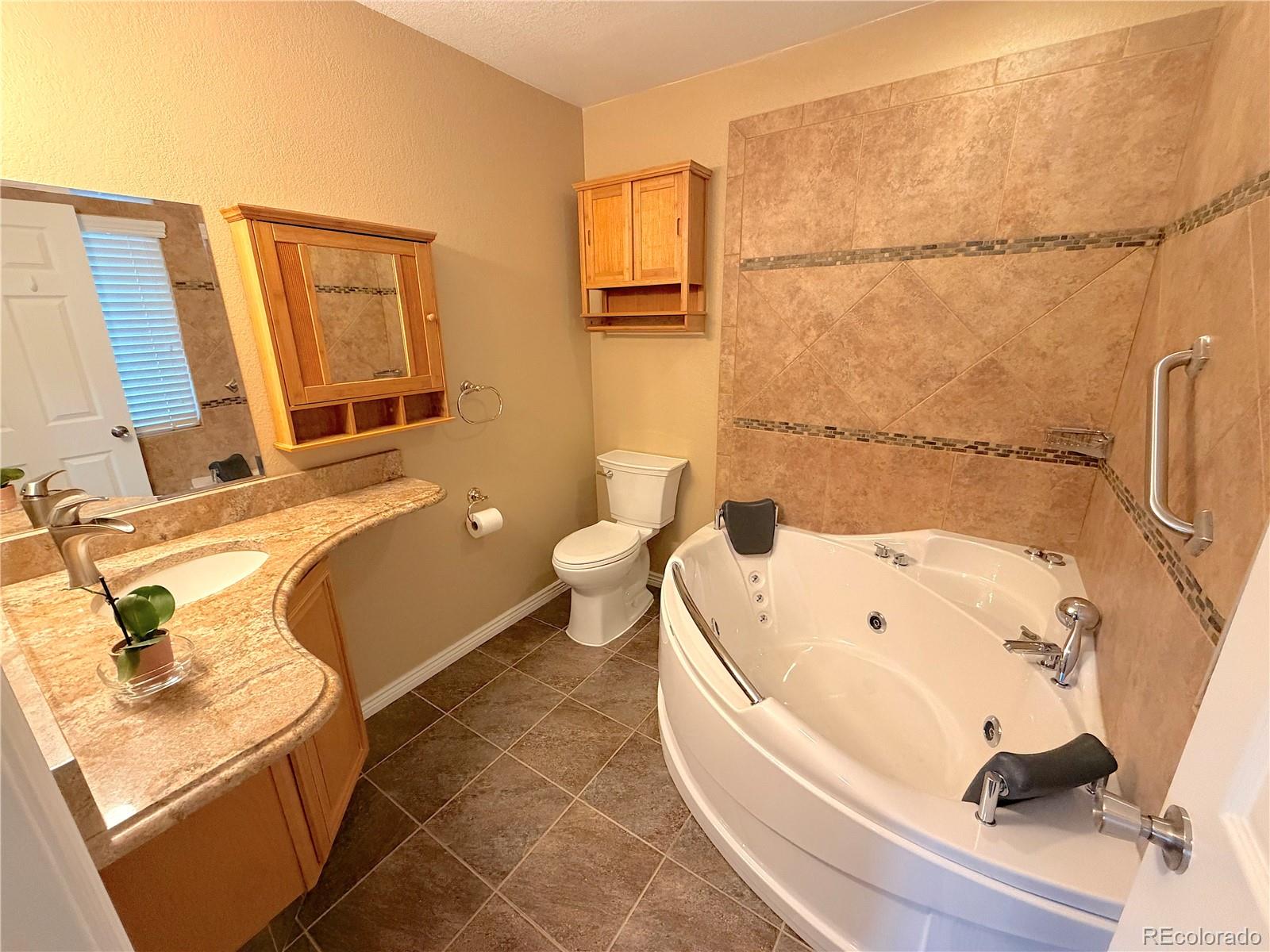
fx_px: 514
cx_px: 635
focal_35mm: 14
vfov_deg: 85.7
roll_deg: +0.6
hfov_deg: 102.1
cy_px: 476
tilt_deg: -17.1
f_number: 2.2
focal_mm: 2.22
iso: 500
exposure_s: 1/60
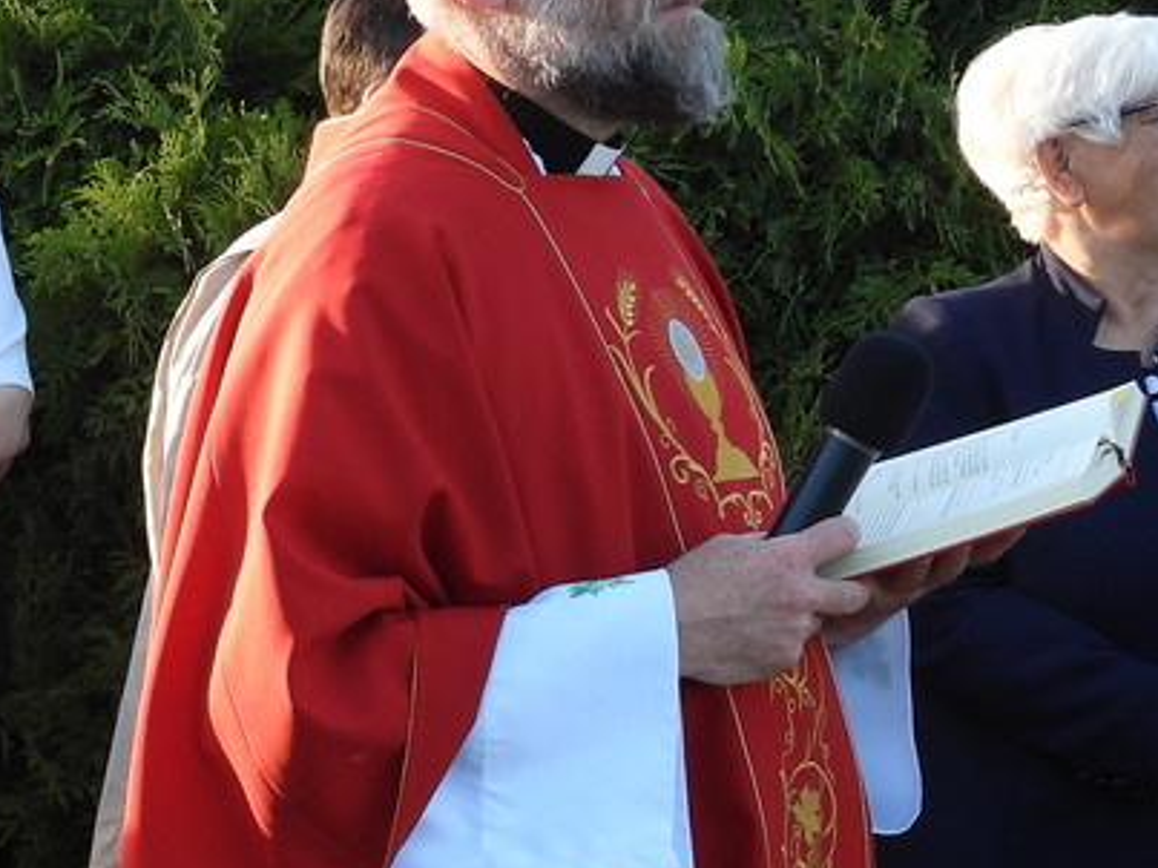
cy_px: 765
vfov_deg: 10.5
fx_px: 4682
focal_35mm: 140
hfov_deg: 14.0
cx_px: 175
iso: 100
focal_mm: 8.5
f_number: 3.2
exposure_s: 1/125
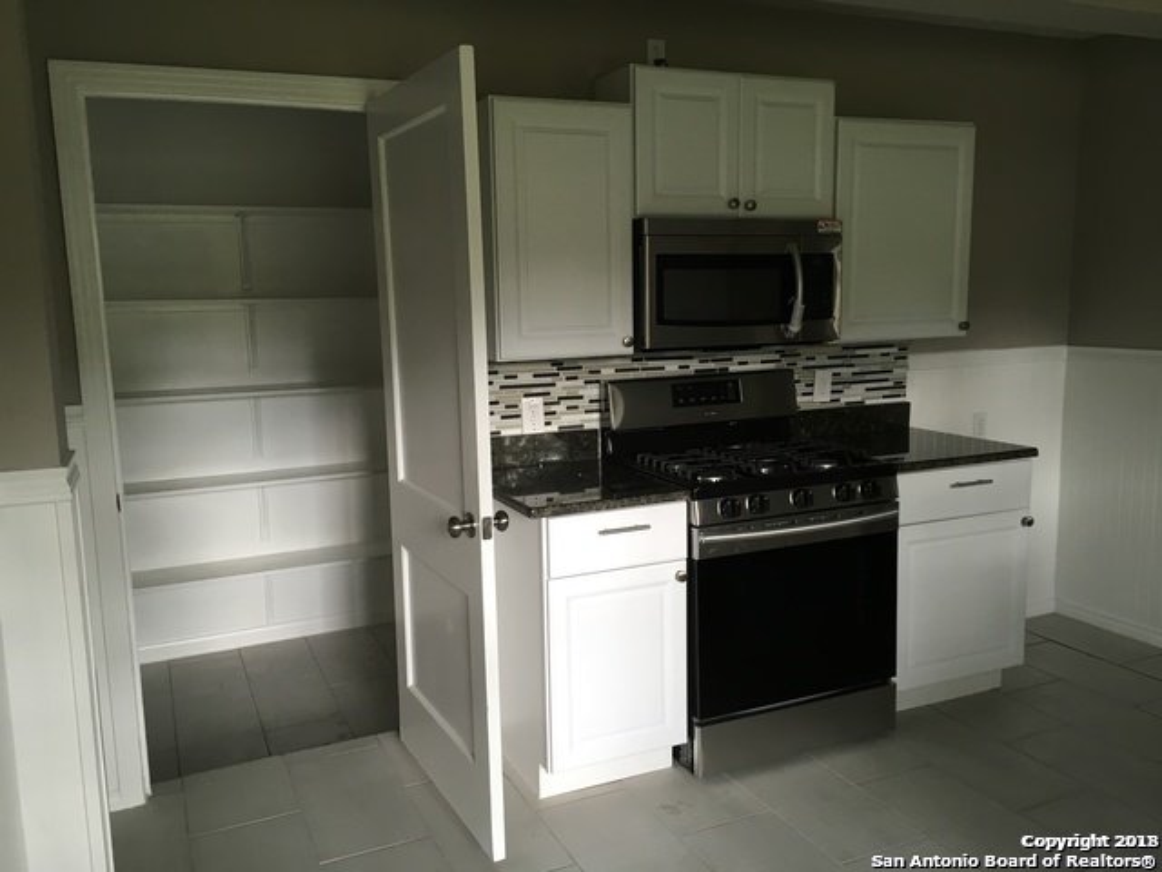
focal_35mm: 29
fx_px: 973
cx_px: 581
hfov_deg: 61.7
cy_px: 436
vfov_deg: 48.2
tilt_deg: -7.6
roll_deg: +2.3
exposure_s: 1/30
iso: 50
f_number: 2.2
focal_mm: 4.15
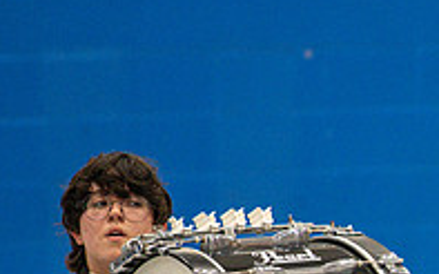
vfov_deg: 1.5
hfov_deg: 2.5
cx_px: 626
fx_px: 10131
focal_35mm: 847
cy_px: 366
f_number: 4
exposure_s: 1/500
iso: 2800
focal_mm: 200
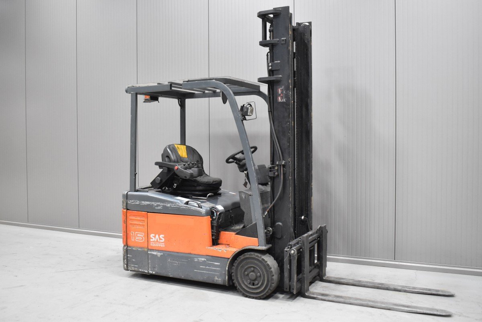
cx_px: 241
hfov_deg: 55.1
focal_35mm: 34
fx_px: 462
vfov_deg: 38.4
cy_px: 161
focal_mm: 23
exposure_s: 1/30
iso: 1600
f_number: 4.5
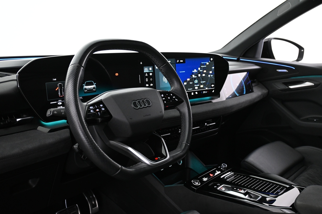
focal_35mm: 32
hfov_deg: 58.3
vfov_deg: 40.8
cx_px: 161
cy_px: 107
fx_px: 288
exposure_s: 1/15
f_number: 4
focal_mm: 21.5
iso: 1600
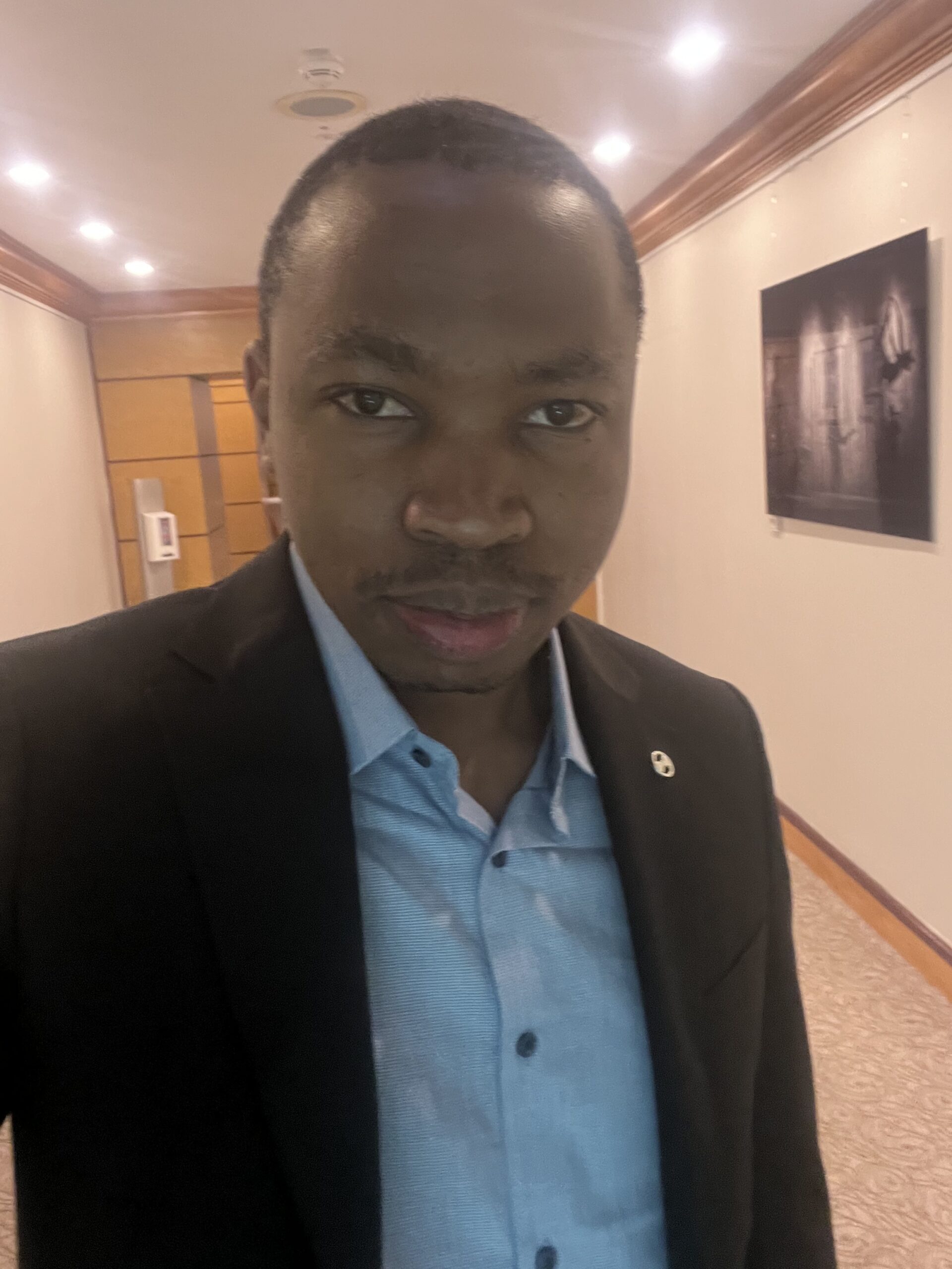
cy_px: 634
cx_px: 476
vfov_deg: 60.0
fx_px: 1100
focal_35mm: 30
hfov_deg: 46.8
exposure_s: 1/30
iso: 500
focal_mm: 2.71
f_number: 2.2
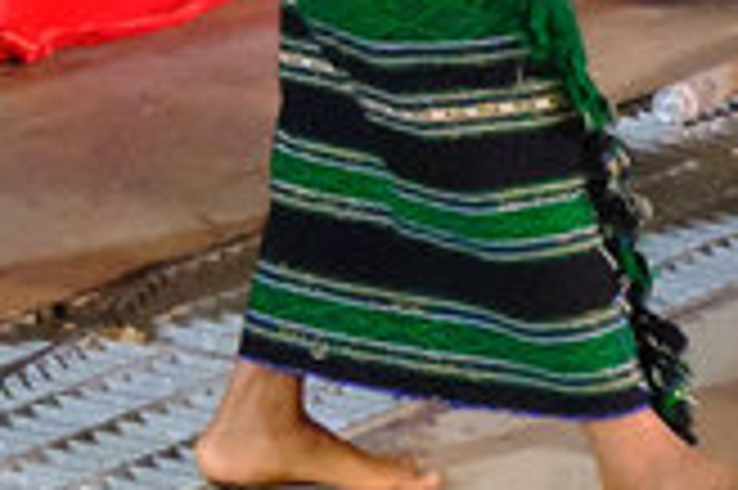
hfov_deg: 9.3
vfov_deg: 5.9
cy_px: -800
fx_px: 4505
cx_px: 0
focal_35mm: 220
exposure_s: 1/150
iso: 12800
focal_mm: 26.4
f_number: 4.4
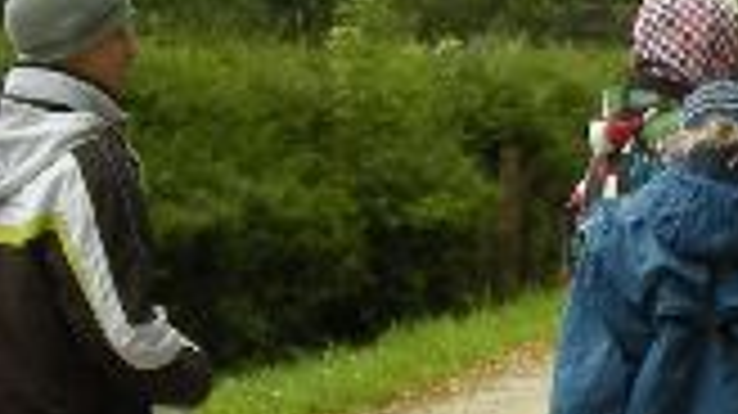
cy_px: 252
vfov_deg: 6.5
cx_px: 1220
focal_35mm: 186
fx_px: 3637
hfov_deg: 11.0
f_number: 2.8
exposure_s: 1/110
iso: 64
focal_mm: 5.7
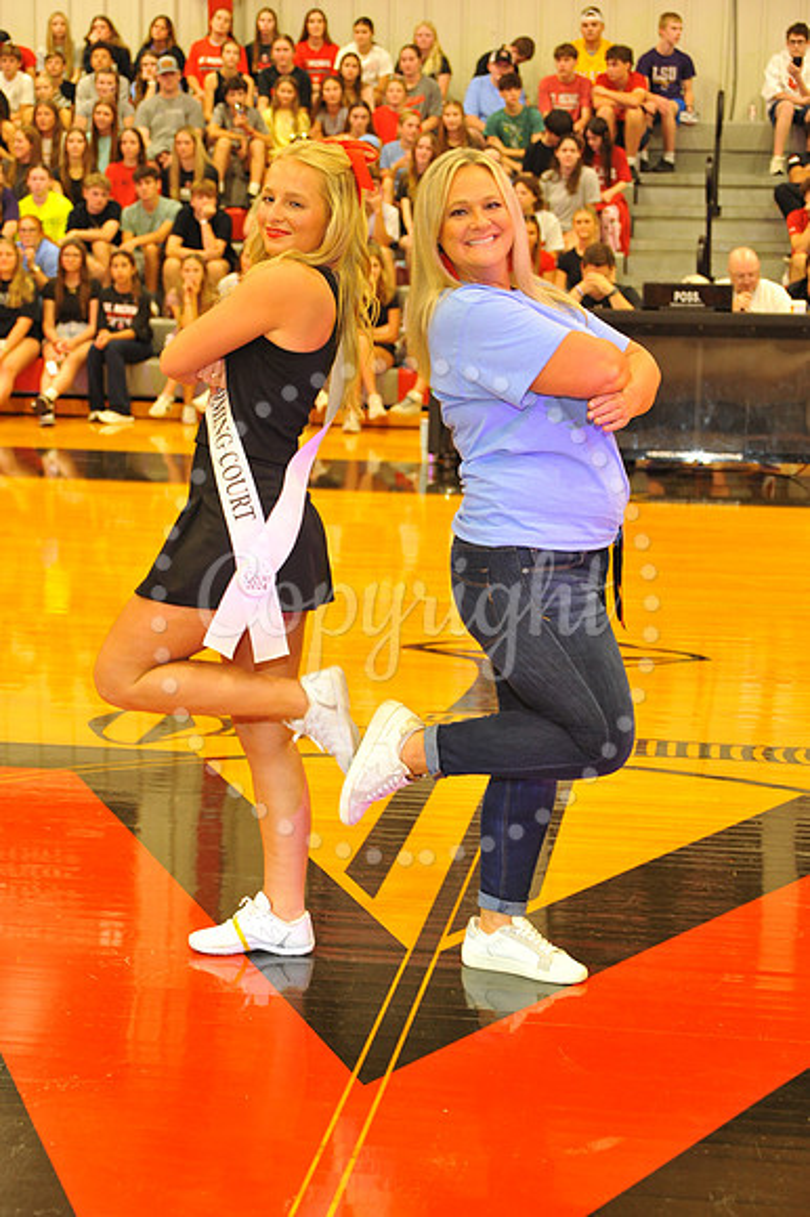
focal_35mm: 70
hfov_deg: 19.4
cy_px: 608
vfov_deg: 28.9
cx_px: 405
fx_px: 2365
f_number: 6.3
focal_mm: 70
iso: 2000
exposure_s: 1/50
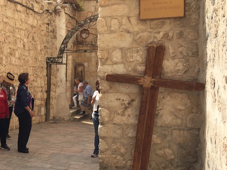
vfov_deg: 26.6
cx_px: 25
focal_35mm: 55
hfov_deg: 33.2
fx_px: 361
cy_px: 84
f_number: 2.2
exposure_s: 1/1883
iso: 32
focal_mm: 4.15
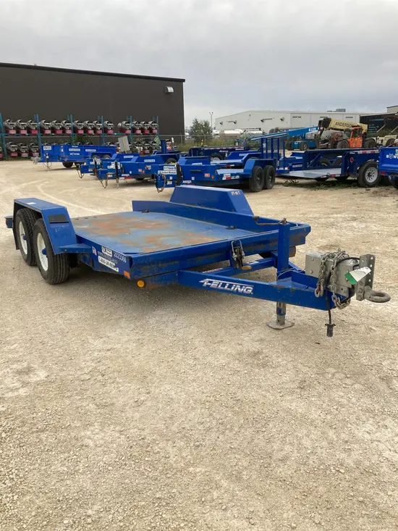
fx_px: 429
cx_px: 199
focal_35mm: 28
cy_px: 266
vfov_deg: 63.4
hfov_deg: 49.8
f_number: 1.8
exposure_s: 1/136
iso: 20
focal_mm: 3.99
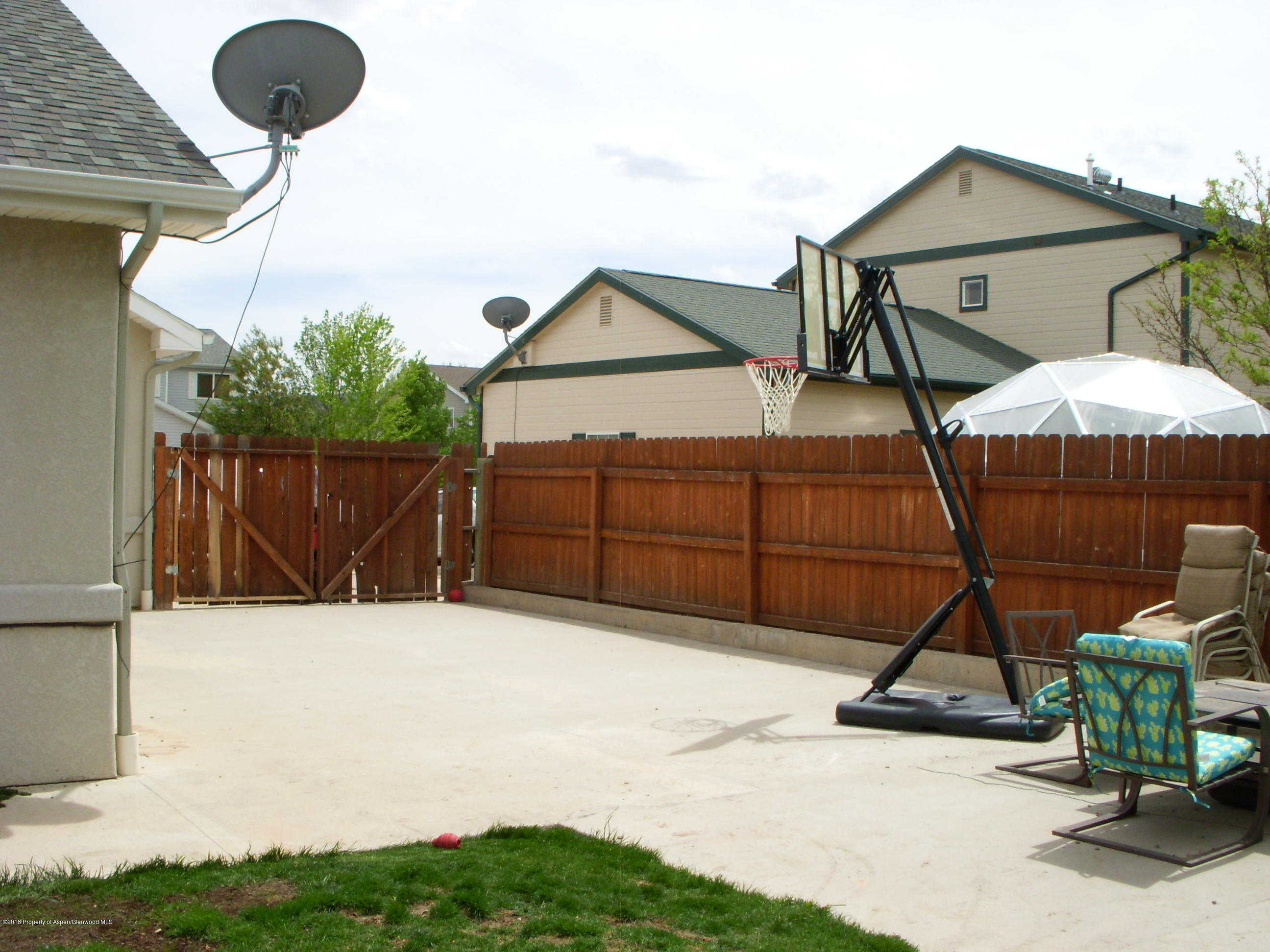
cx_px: 635
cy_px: 476
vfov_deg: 37.7
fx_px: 1394
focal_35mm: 38
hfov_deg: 49.0
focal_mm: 6.3
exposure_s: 1/320
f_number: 6.6
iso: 100
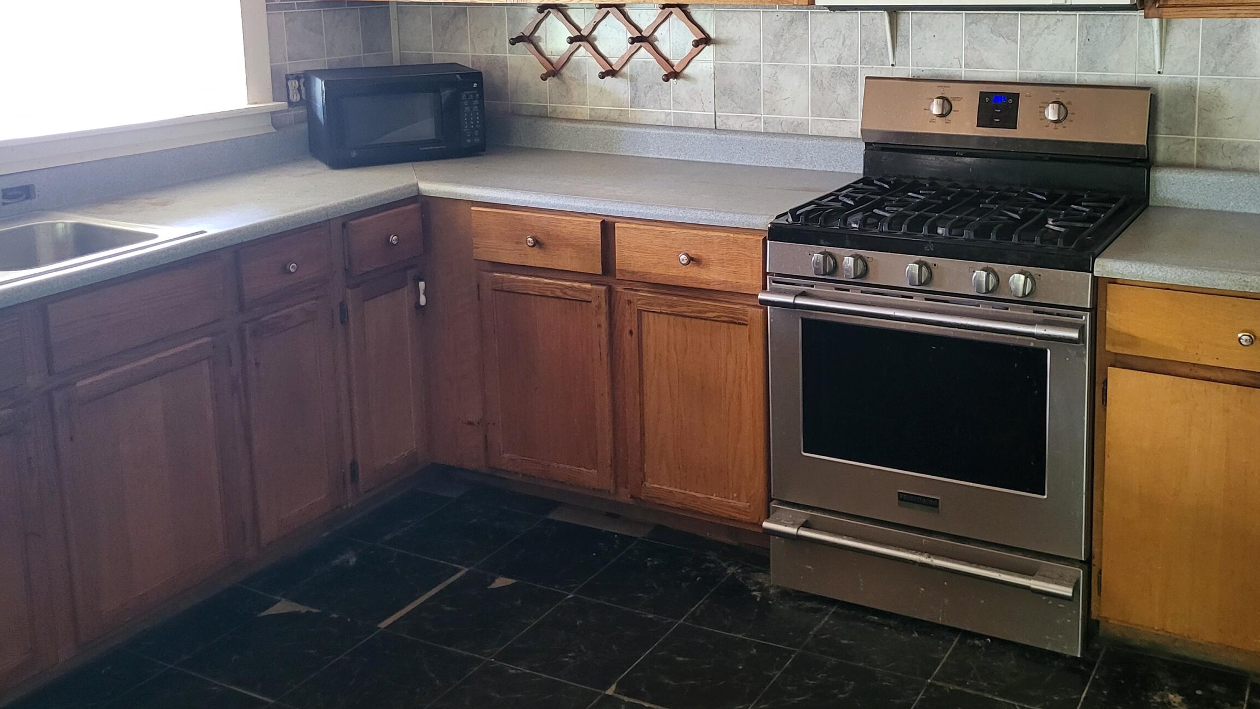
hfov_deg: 53.2
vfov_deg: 31.4
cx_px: 817
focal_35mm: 37
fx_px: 1236
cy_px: 178
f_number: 1.8
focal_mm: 5.4
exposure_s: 1/40
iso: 320
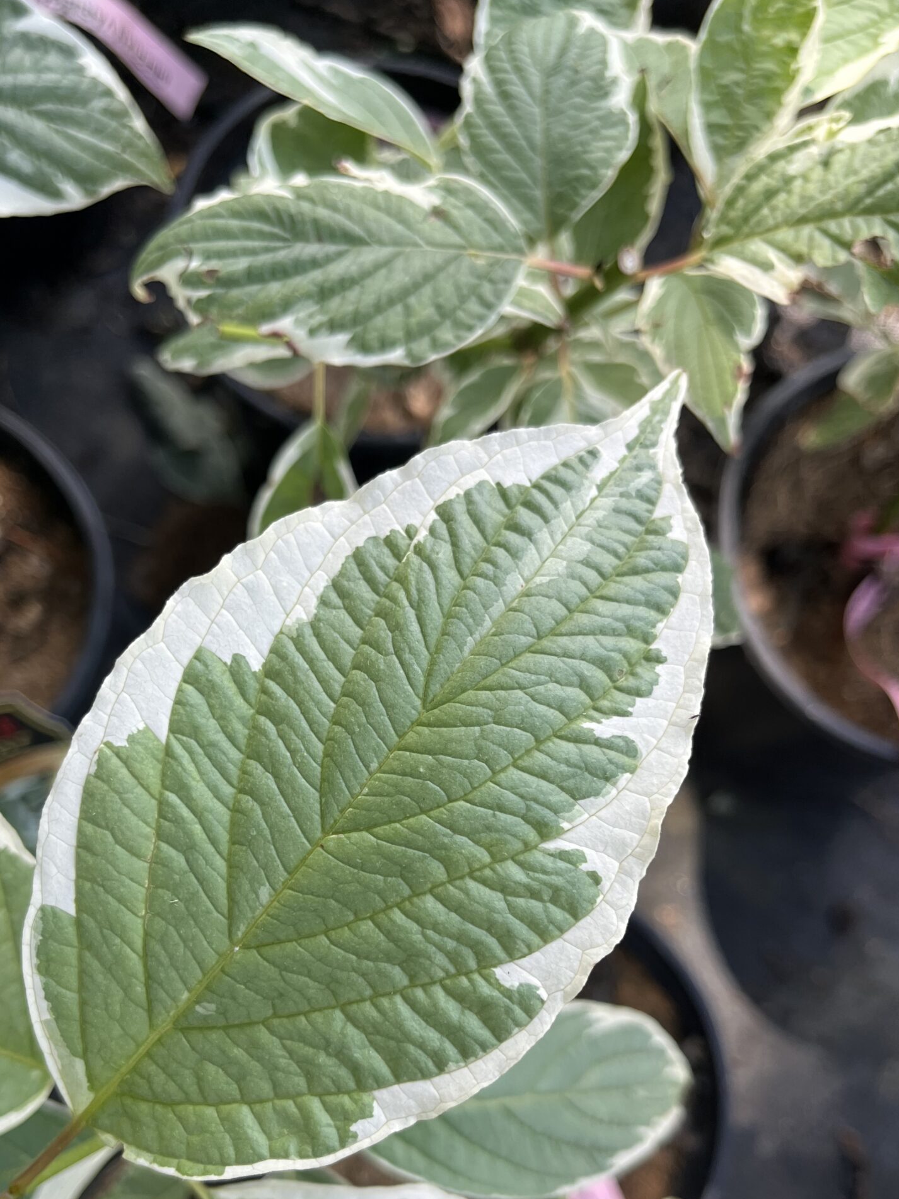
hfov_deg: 40.6
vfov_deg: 51.7
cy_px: 793
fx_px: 1212
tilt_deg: -82.6
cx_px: 403
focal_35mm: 35
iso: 50
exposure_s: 1/487
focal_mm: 5.1
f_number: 1.6
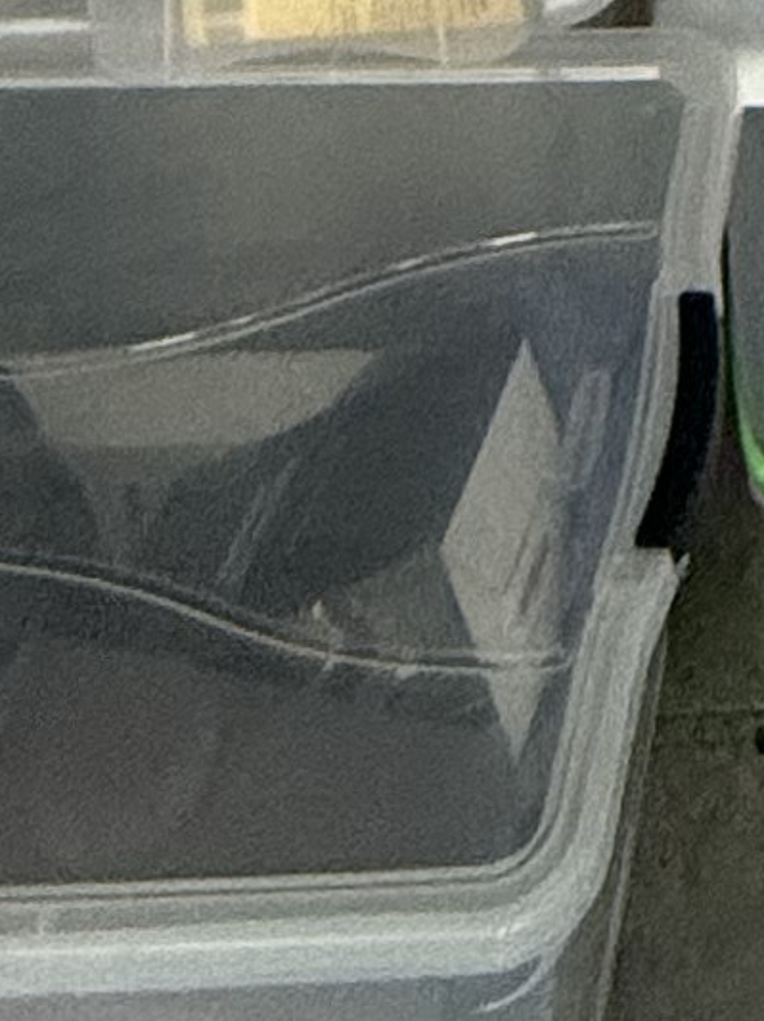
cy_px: -2212
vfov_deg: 10.7
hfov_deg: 13.0
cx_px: 1258
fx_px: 3123
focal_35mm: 106
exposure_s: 1/60
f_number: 2.2
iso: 320
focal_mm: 2.22
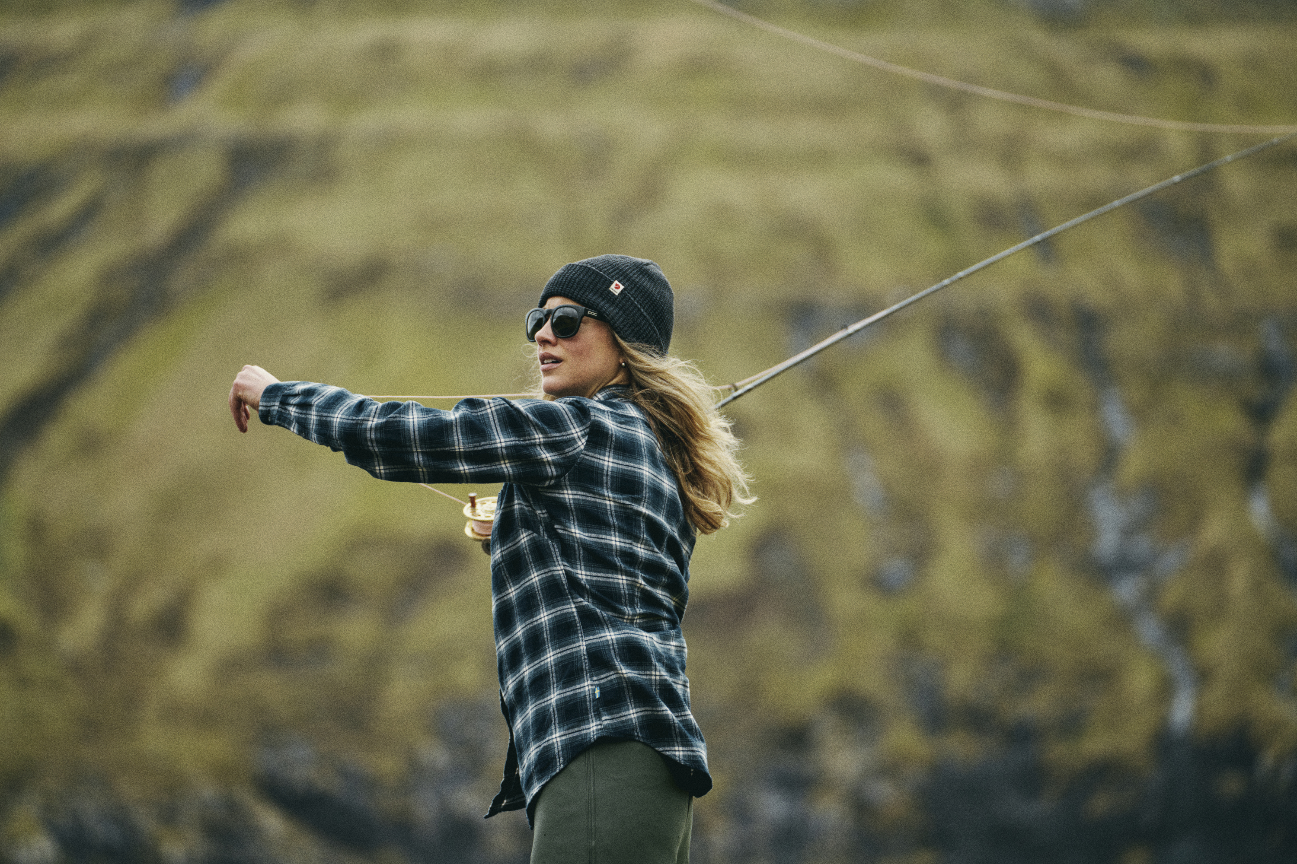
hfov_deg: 14.3
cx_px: 648
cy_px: 432
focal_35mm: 143
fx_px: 5152
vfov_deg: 9.6
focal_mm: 143
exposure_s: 1/1250
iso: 100
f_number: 2.8
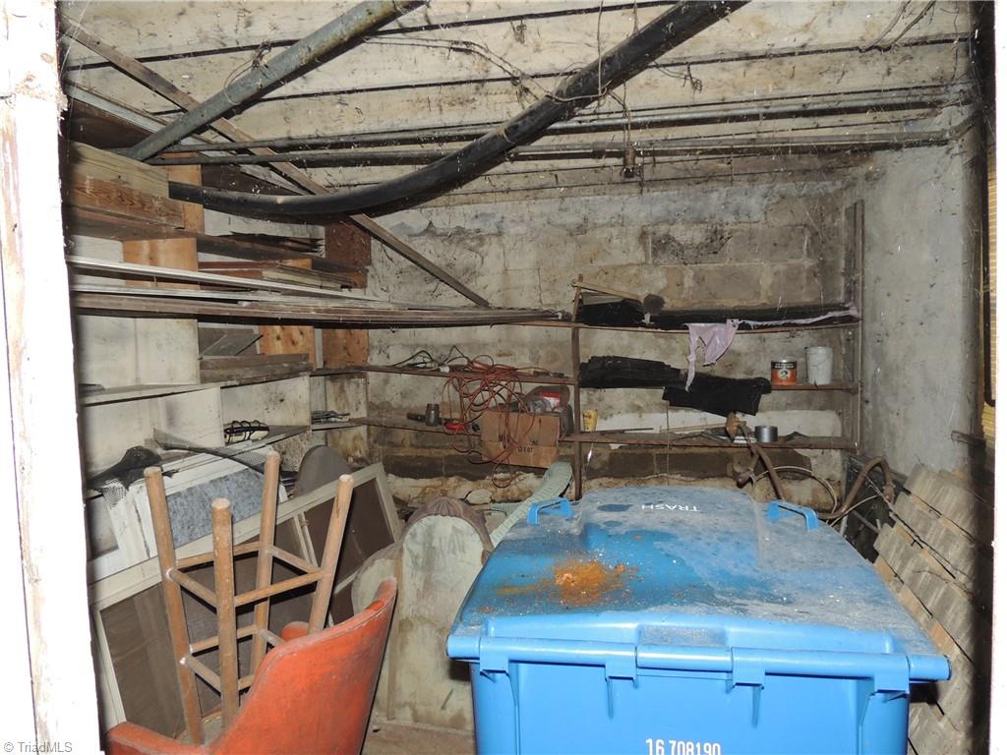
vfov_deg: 56.8
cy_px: 378
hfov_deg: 71.6
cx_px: 504
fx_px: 698
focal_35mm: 24
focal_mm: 4.3
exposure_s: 1/30
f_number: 3
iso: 200
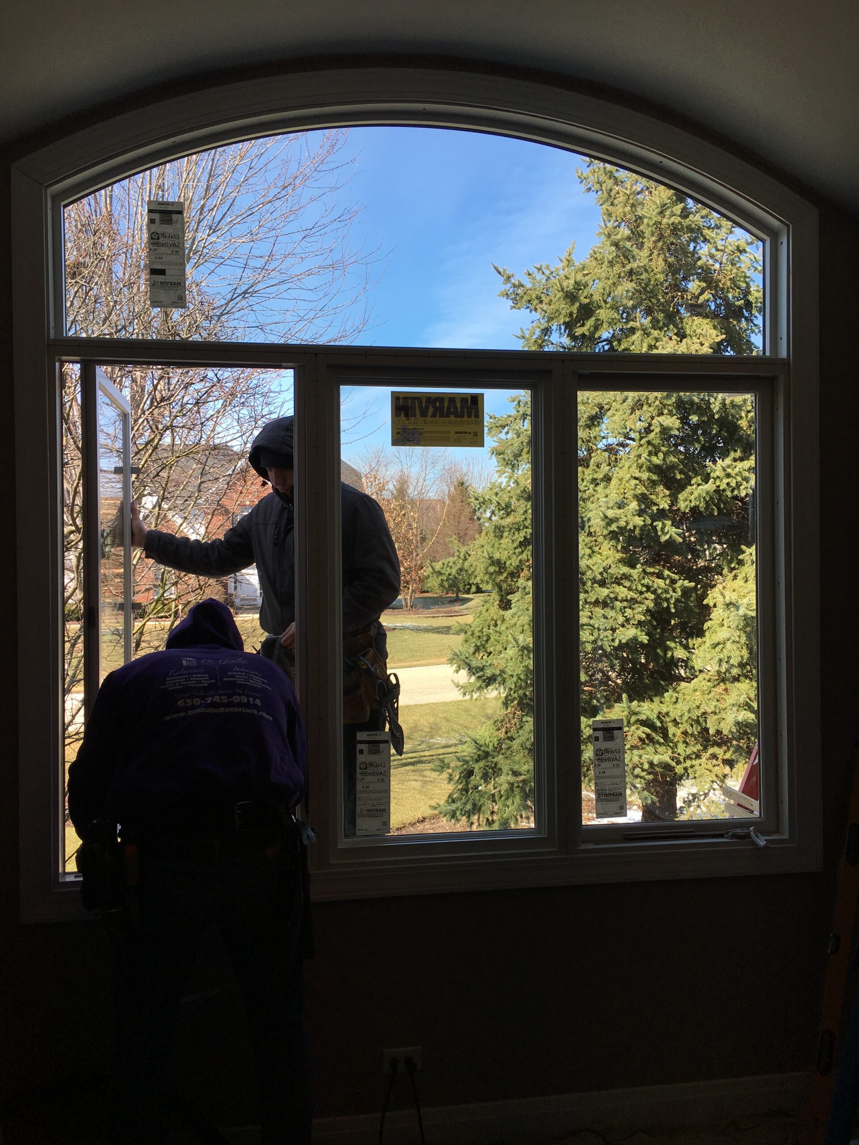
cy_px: 572
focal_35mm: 29
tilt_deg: +0.1
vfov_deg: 61.7
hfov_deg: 48.2
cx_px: 430
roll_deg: +0.0
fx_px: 960
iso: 25
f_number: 2.2
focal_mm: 4.15
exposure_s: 1/496
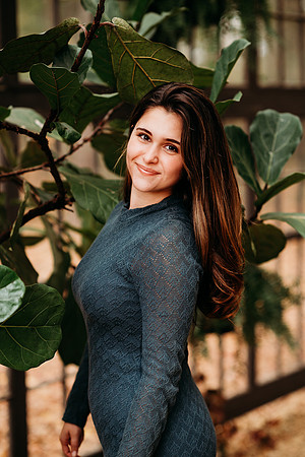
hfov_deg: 16.1
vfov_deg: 23.9
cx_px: 152
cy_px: 228
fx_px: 1080
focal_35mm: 85
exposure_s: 1/320
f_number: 2.2
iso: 400
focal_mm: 85
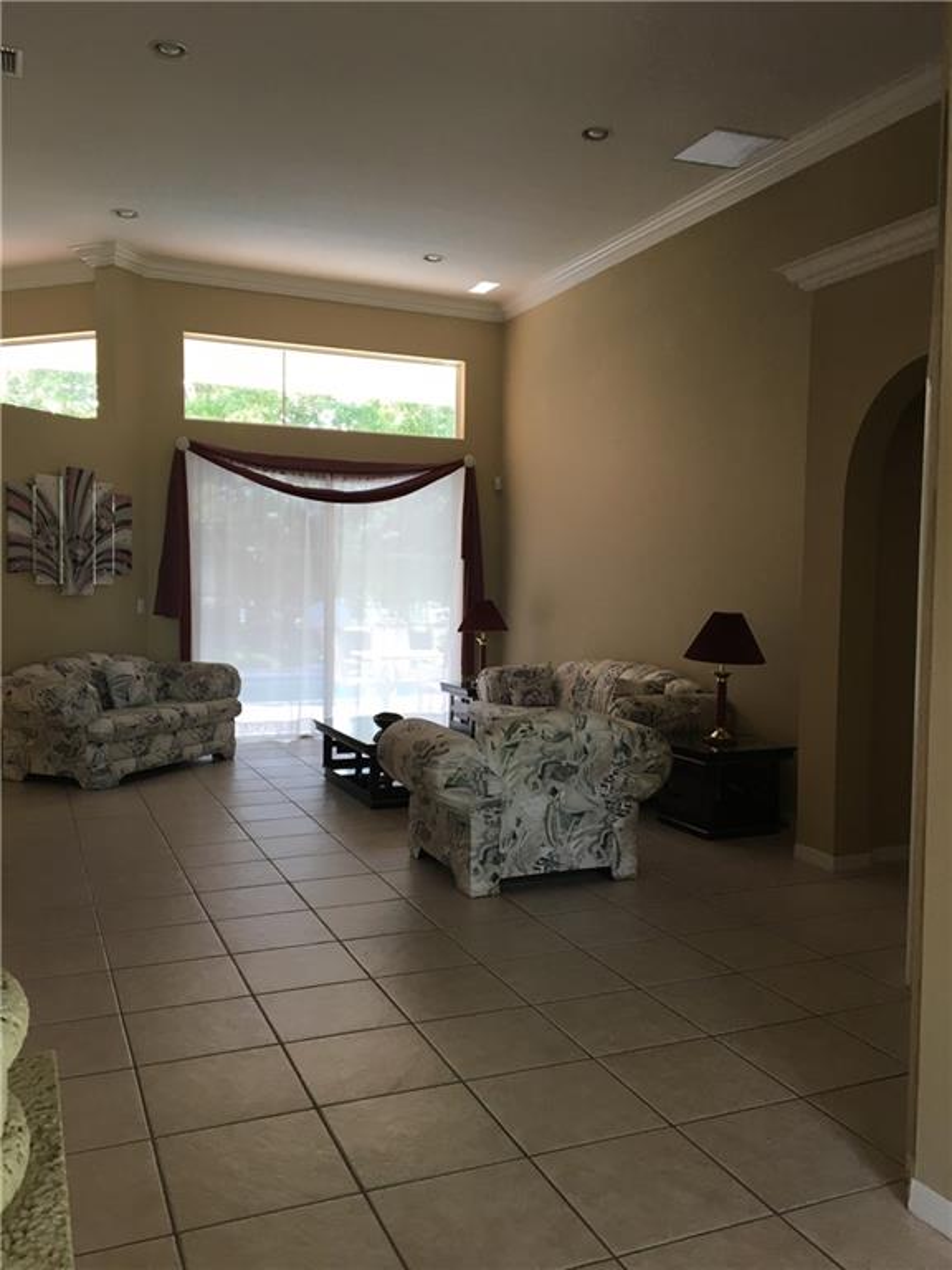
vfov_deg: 61.7
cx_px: 476
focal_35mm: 29
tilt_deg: -3.0
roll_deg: -0.7
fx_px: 1063
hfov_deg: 48.2
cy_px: 635
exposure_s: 1/30
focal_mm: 4.15
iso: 25
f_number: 2.2
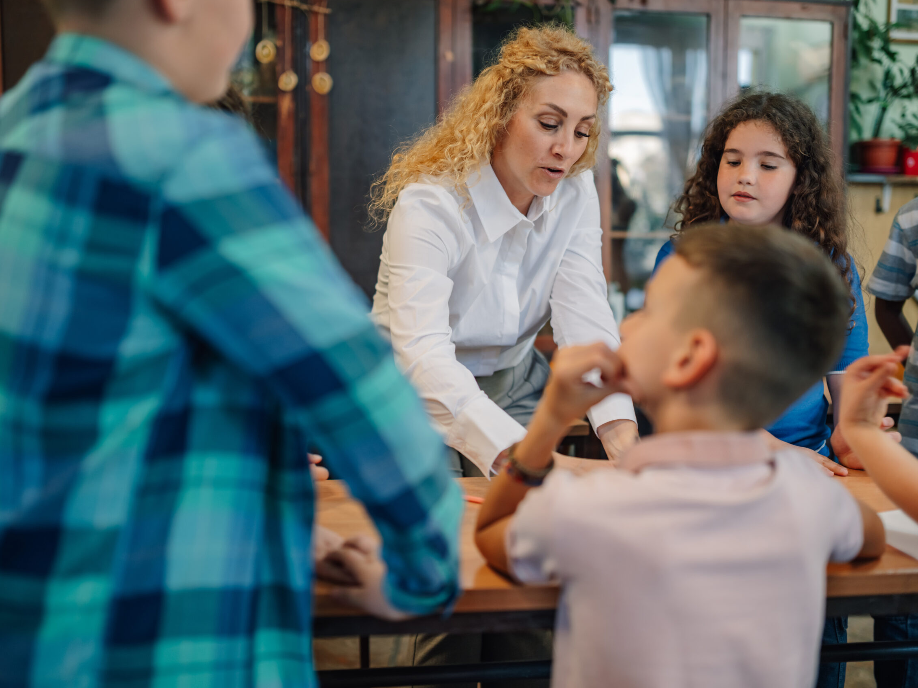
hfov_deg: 49.0
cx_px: 467
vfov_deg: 37.7
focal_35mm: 38
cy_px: 343
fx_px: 1008
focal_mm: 35
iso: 250
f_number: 1.4
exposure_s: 1/125
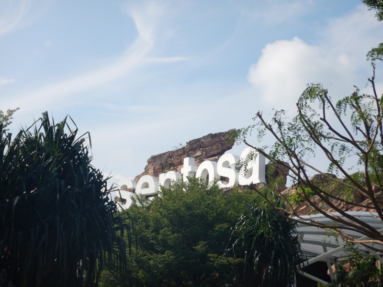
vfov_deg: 21.9
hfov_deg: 29.0
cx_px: 192
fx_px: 741
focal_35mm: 67
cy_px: 144
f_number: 4.5
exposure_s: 1/1250
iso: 125
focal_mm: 12
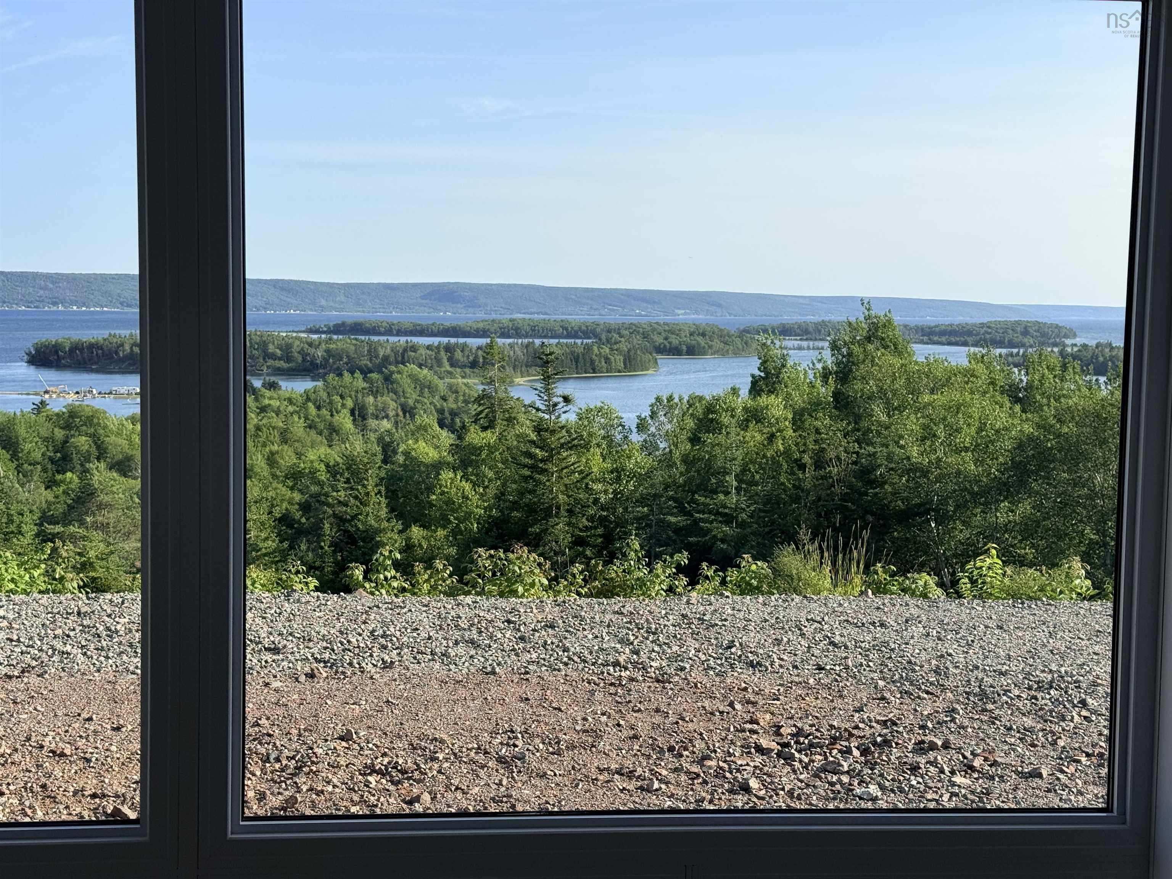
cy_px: 440
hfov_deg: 39.7
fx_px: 1625
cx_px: 586
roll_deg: -0.5
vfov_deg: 30.3
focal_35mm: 48
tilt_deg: -4.5
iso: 64
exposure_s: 1/2976
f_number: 1.78
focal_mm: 6.76
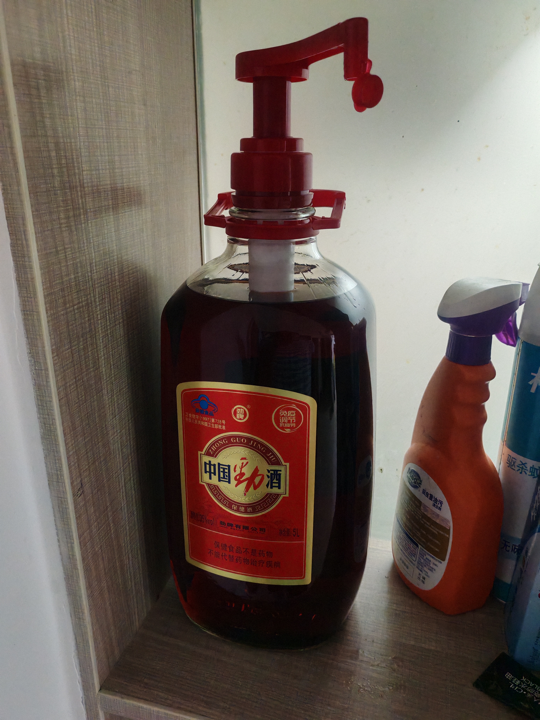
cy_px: 360
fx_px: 562
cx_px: 270
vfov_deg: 65.3
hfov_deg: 51.4
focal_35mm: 27
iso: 1000
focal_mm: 5.52
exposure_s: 1/50
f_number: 1.95
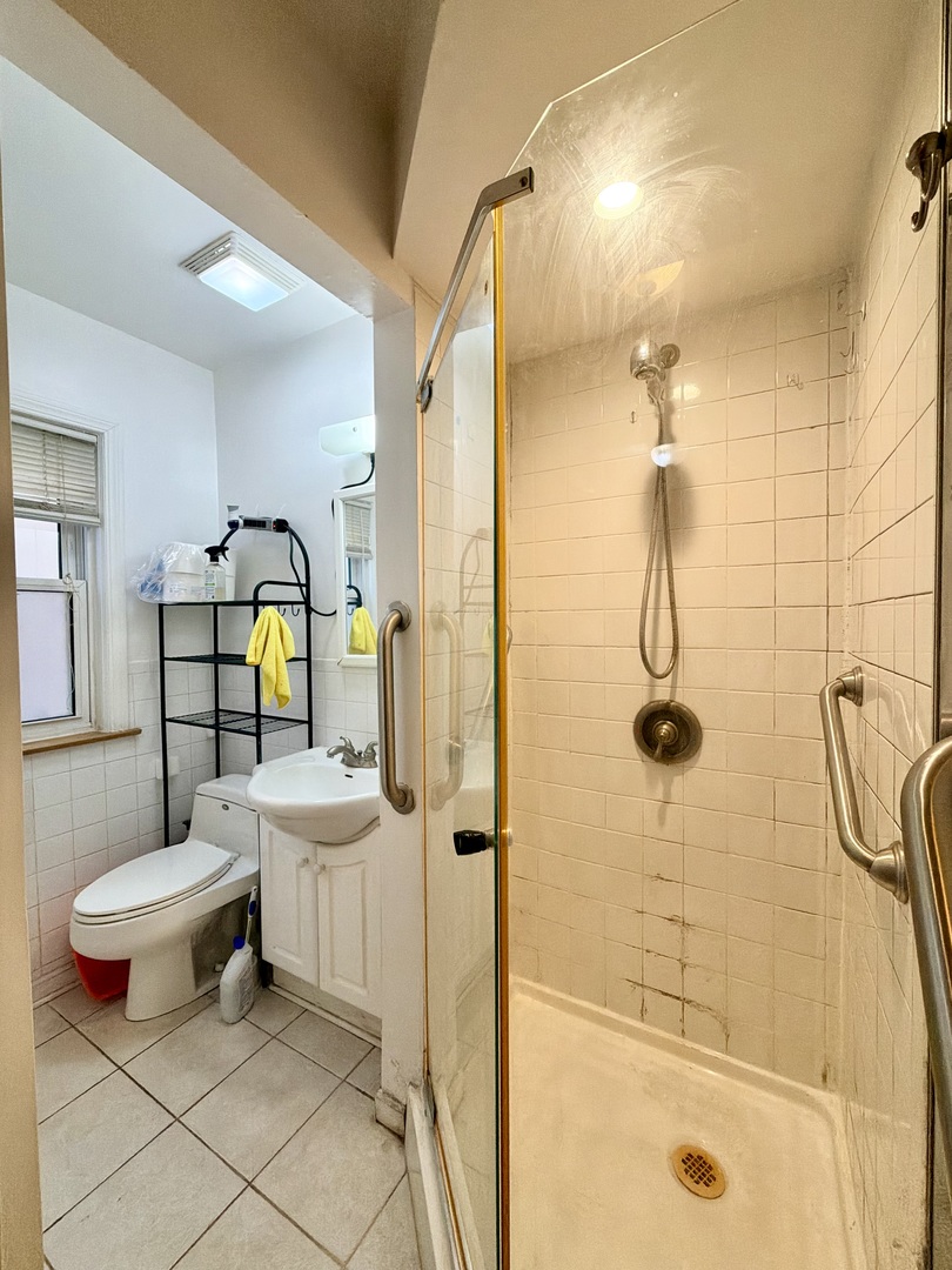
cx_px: 476
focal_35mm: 14
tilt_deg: -1.0
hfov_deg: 85.7
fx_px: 513
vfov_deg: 102.1
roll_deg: +0.9
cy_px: 635
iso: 160
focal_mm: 2.22
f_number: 2.2
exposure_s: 1/120
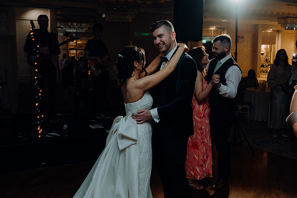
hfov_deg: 48.4
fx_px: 330
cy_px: 99
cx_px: 148
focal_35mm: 40
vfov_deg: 33.4
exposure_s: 1/160
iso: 2500
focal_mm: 40
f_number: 3.5
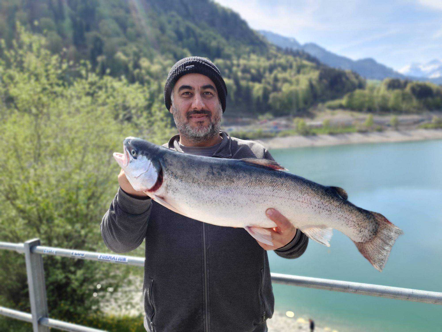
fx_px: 332
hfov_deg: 67.3
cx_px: 221
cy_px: 166
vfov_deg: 53.1
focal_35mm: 26
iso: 50
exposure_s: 1/1156
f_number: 1.5
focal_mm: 4.32
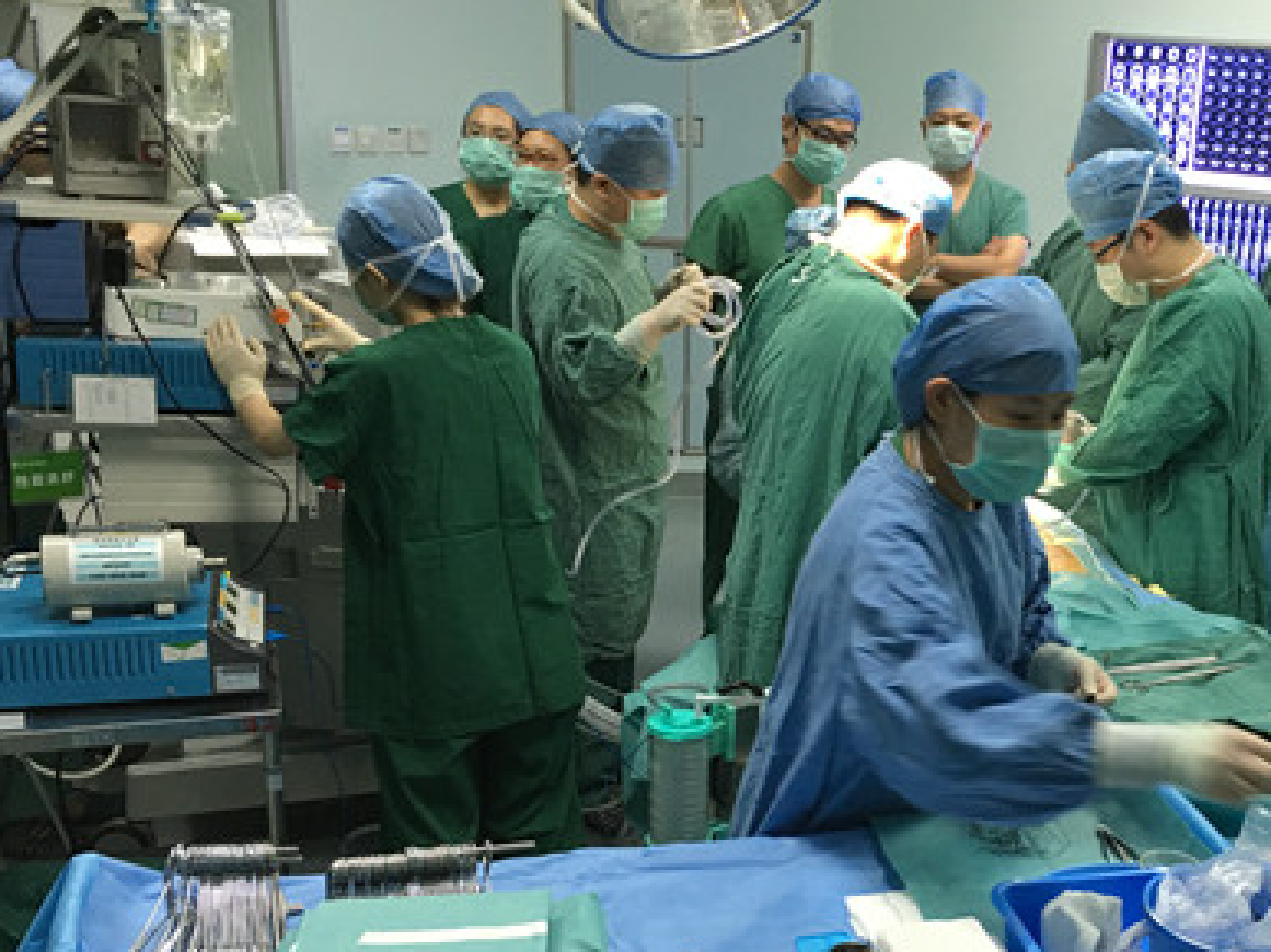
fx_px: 1652
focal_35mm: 45
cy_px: 650
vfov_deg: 31.9
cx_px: 979
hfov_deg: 40.7
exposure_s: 1/17
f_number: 2.2
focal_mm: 4.15
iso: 50
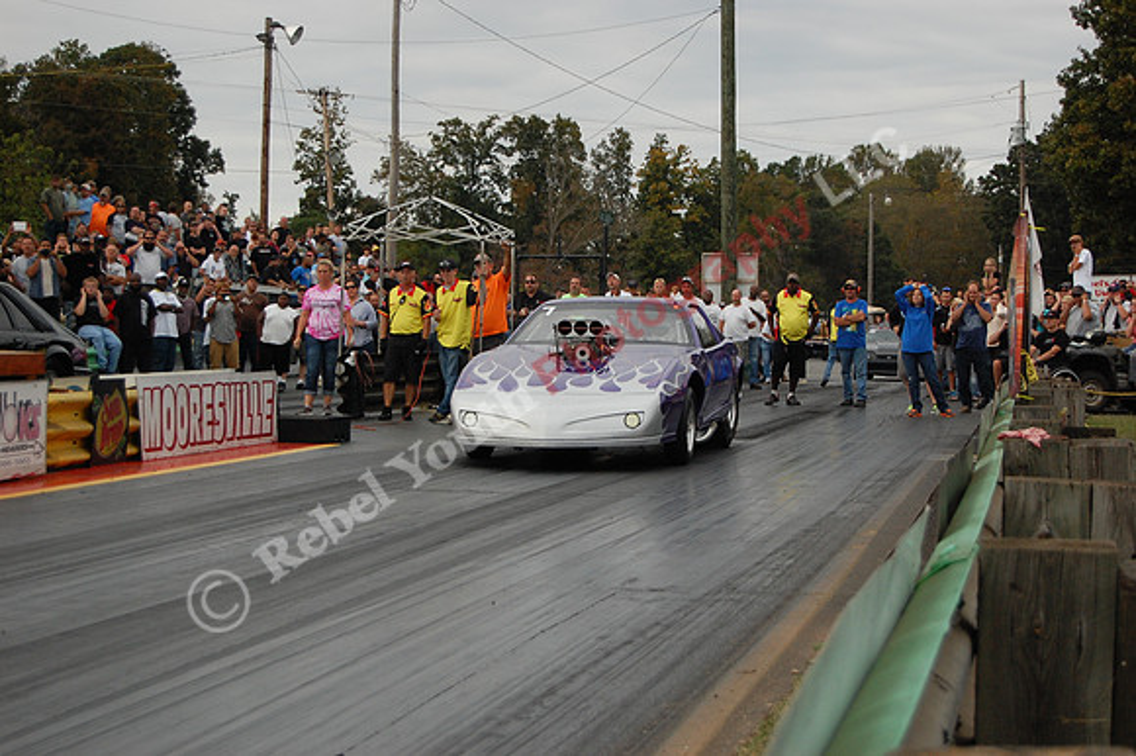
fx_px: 2271
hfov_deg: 28.1
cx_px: 568
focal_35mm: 72
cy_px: 378
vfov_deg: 18.9
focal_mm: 48
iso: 640
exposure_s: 1/500
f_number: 5.6
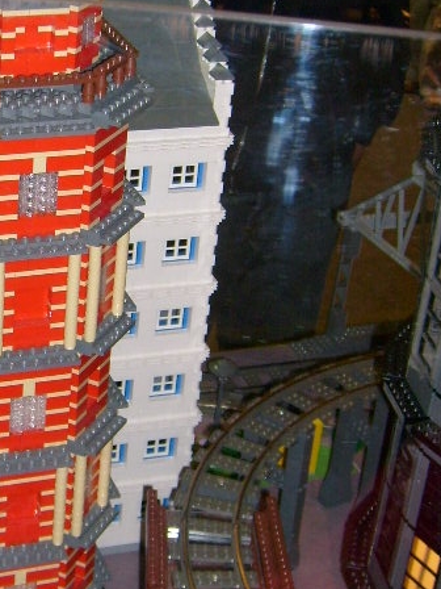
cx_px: 52
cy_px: 280
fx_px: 1359
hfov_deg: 18.2
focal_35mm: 80
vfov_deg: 24.4
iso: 100
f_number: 2.8
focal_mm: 5.8
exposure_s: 1/45
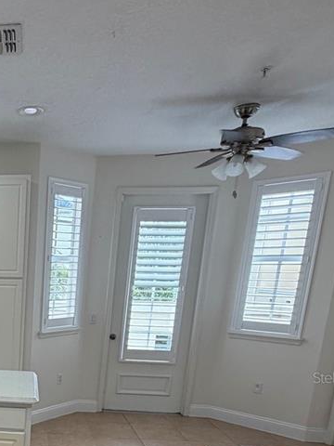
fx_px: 450
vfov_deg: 48.6
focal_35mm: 35
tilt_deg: -13.3
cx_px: -39
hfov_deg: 34.7
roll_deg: -1.0
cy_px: 377
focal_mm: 2.22
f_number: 2.2
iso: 160
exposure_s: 1/120
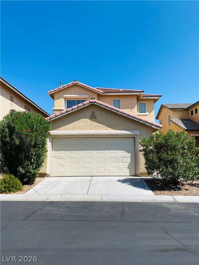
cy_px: 132
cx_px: 100
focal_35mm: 26
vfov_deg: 67.3
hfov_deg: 53.0
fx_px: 199
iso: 32
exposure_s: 1/3205
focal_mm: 4.25
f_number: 1.8
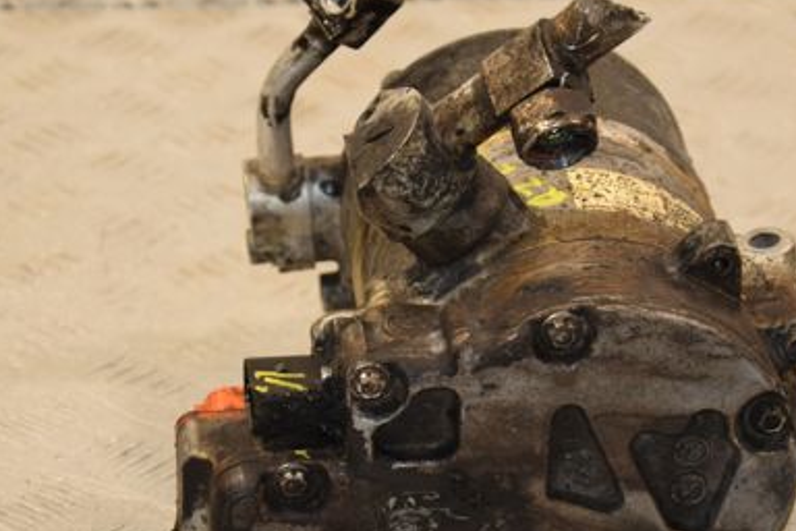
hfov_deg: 11.7
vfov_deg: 7.8
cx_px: 489
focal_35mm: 175
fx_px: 3869
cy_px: 353
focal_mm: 70
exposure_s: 1/160
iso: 800
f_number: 5.3
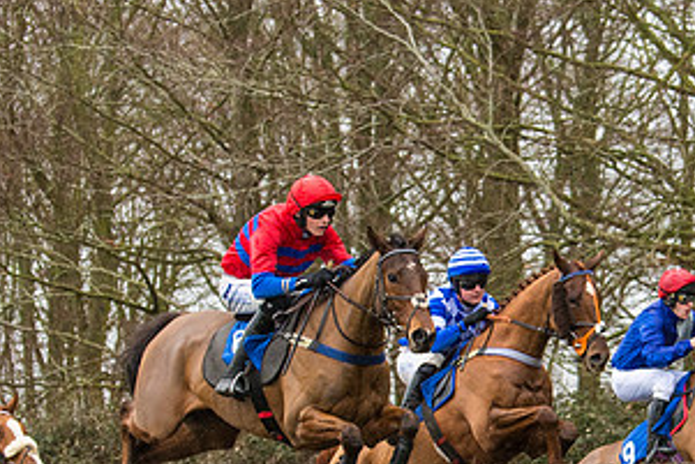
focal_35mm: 215
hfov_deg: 9.6
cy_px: 421
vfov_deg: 6.4
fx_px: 4152
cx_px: 512
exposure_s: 1/1000
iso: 1000
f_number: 4
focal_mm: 75
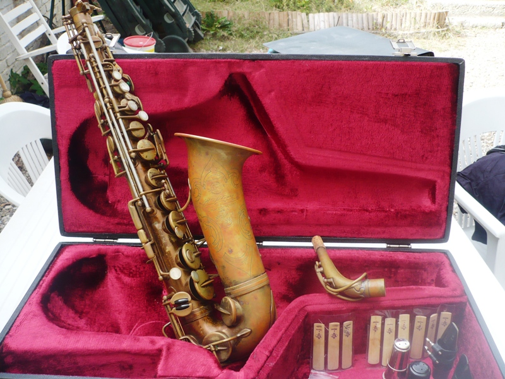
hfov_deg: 52.6
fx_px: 511
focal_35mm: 35
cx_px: 252
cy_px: 190
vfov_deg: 40.7
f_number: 2.8
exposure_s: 1/100
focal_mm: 5.8
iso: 100
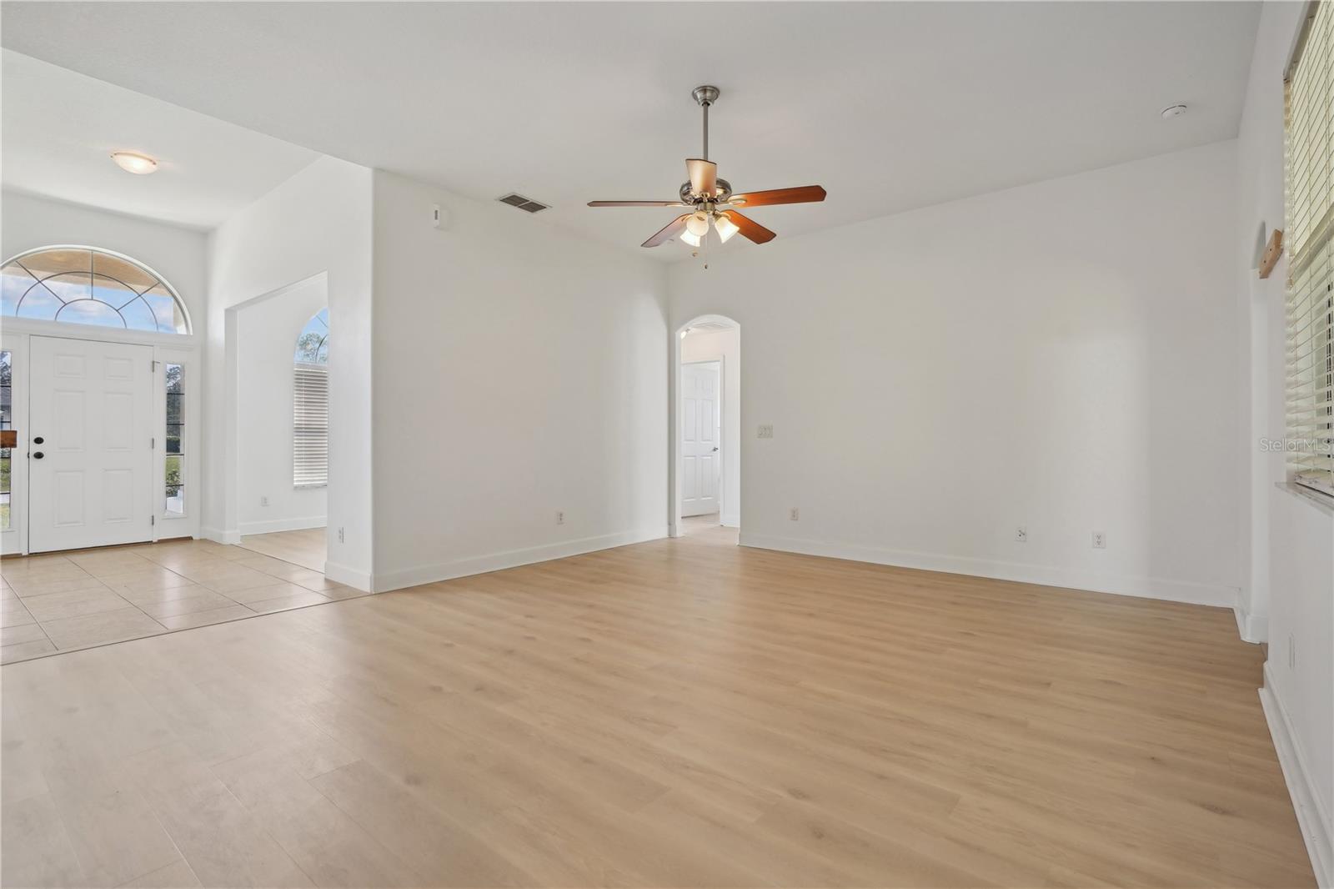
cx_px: 667
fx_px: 593
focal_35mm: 16
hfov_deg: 96.7
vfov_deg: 73.7
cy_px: 444
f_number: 8
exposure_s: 1/20
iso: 400
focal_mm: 16
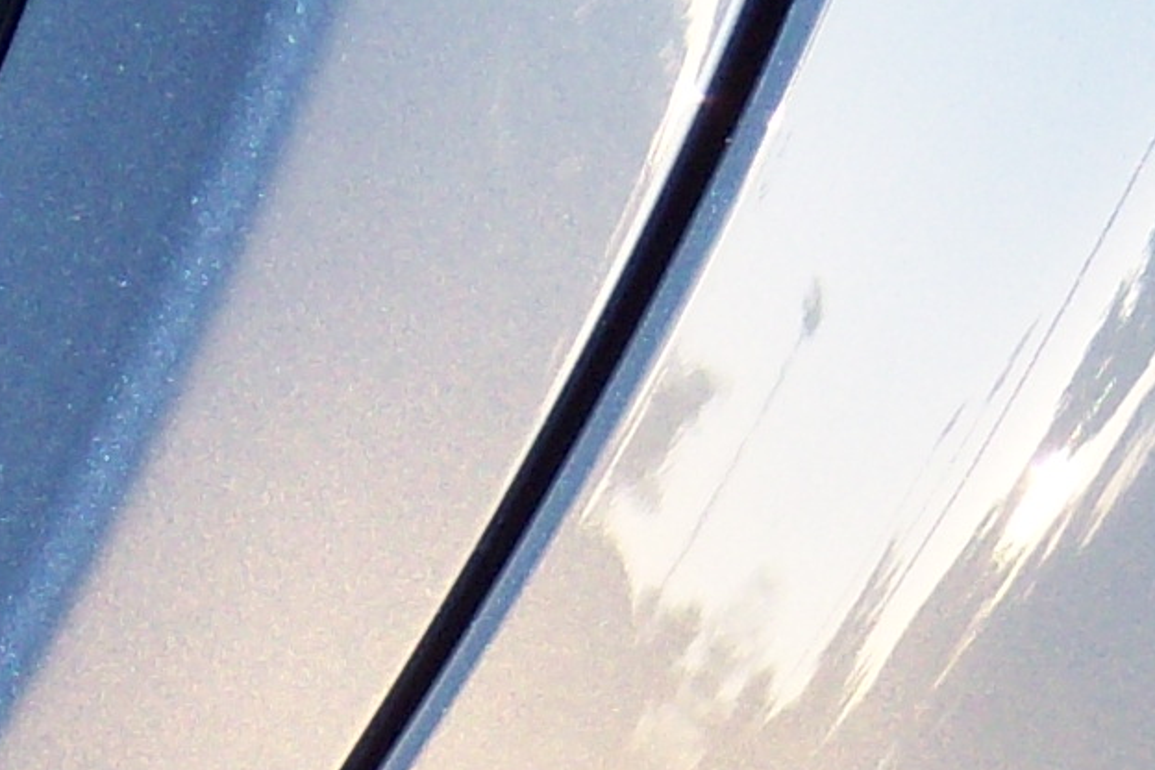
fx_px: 7026
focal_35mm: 219
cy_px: 2180
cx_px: -267
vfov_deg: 5.9
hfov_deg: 9.3
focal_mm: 7.5
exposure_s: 1/400
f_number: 2.8
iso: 80
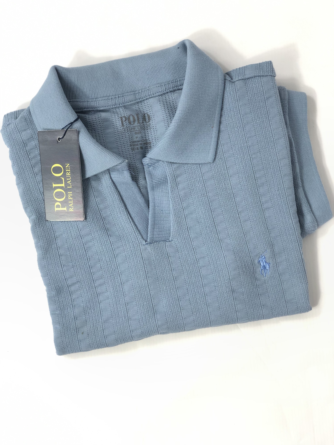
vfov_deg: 36.8
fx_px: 669
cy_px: 222
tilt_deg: -88.2
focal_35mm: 52
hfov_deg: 28.0
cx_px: 167
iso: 25
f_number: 2.4
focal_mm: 6
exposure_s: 1/60
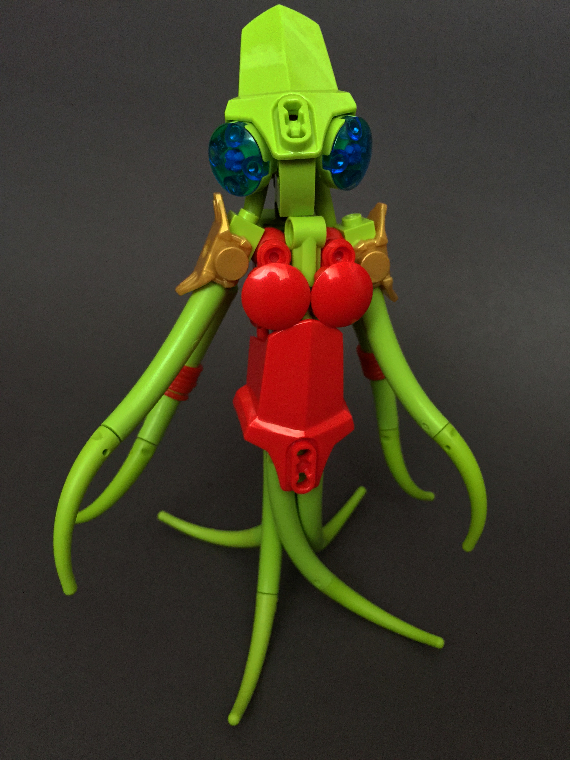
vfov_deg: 61.7
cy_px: 380
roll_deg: -1.7
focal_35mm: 29
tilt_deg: -32.6
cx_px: 285
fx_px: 637
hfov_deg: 48.2
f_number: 2.2
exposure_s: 1/30
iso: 250
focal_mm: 4.15
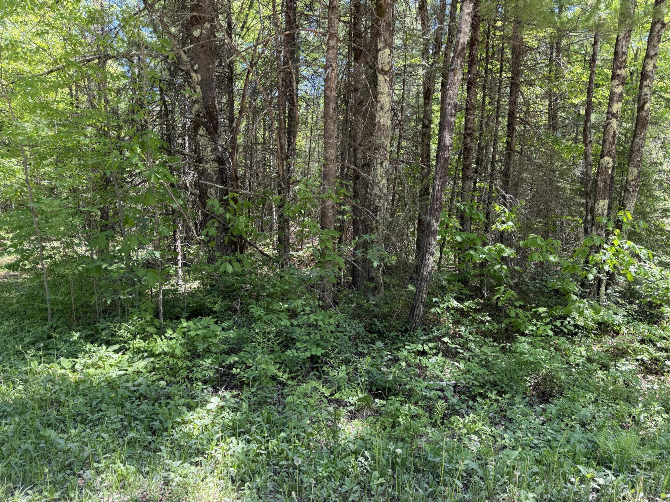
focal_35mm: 24
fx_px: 465
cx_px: 335
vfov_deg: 56.8
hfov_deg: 71.6
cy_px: 251
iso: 64
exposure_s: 1/224
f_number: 1.78
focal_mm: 6.76
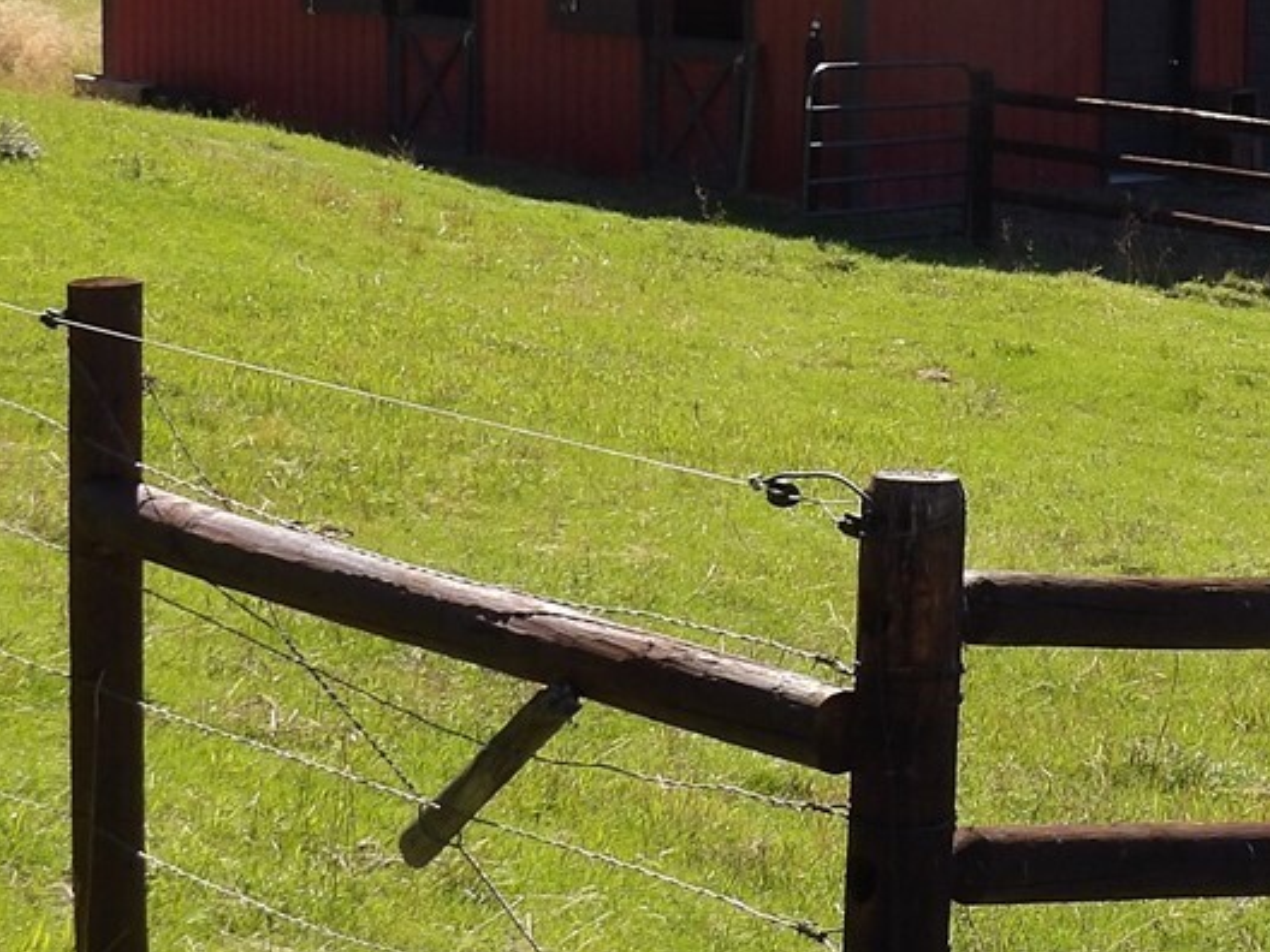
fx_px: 3669
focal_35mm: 100
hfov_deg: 19.5
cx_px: 996
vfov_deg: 14.7
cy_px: 207
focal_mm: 5.9
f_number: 3.6
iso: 100
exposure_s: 1/791
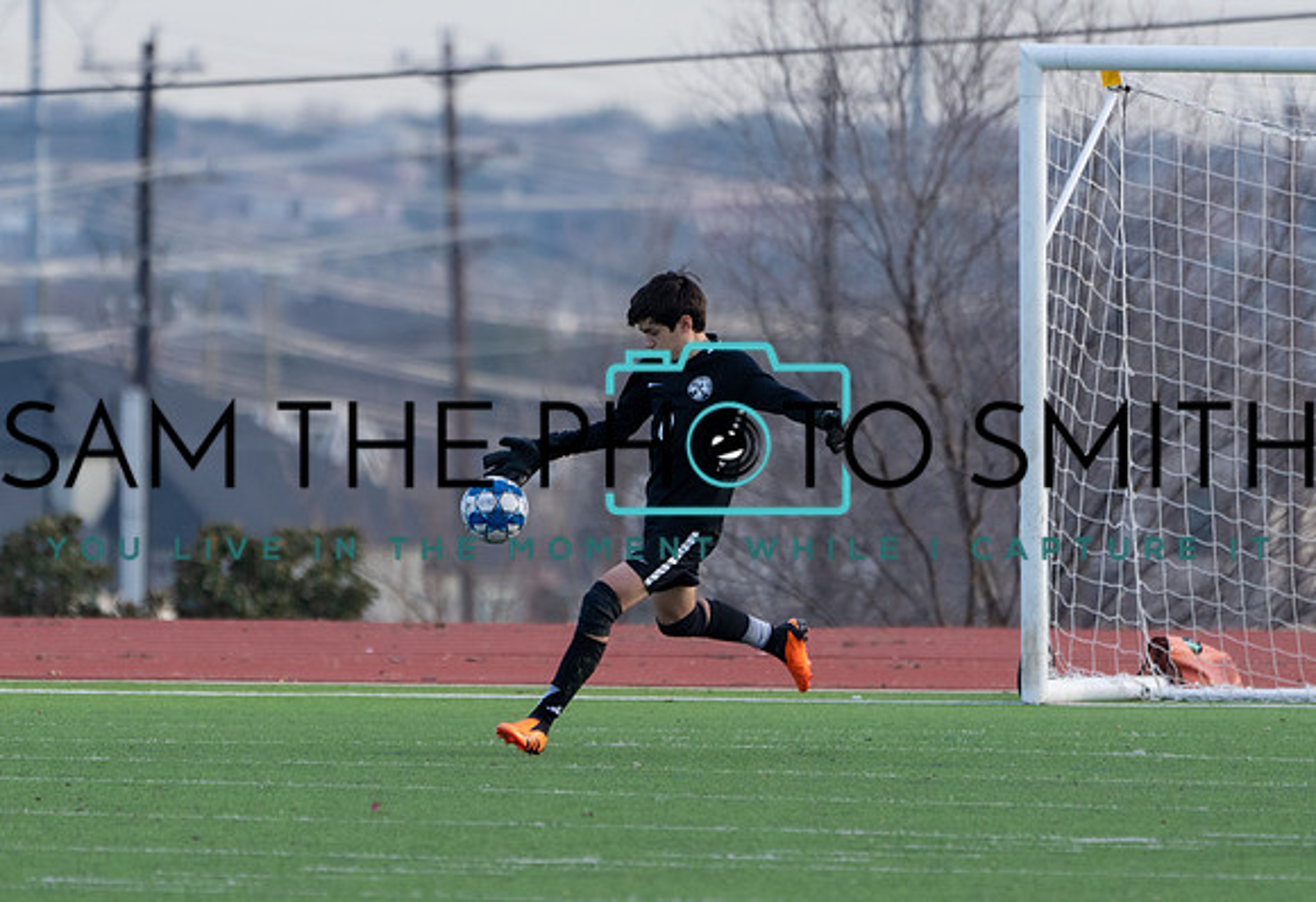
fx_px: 27418
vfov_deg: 1.9
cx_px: 679
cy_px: 464
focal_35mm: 743
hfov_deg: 2.7
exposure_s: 1/1250
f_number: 5.6
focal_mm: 400
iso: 640
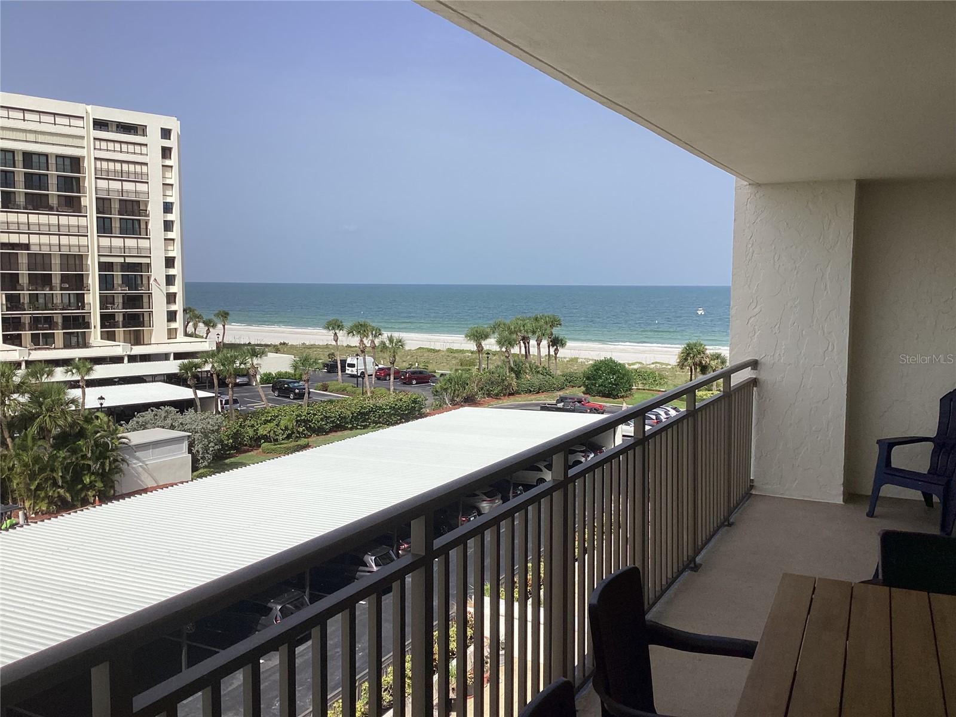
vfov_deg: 45.4
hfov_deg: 58.4
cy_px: 358
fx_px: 856
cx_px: 478
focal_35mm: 31
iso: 25
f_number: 2.4
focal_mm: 3.3
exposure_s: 1/2146
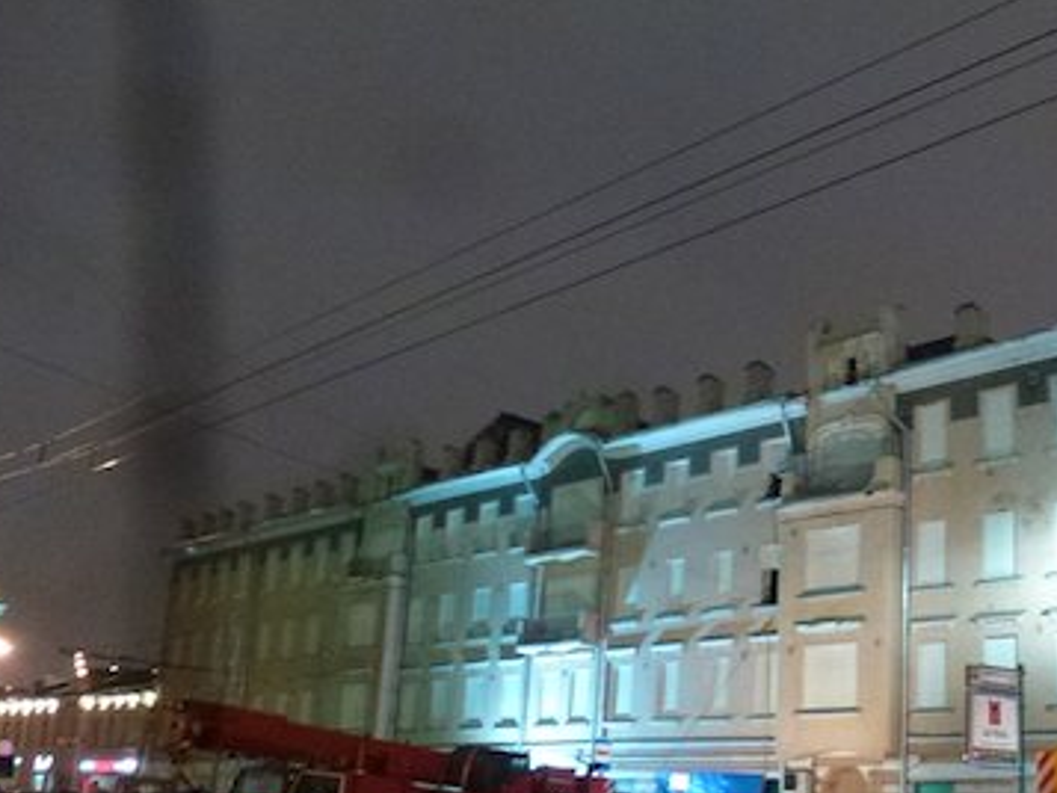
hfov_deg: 43.2
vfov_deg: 33.4
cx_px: 714
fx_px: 1313
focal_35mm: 43
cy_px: 500
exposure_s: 1/4
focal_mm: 4.3
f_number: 3.3
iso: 400
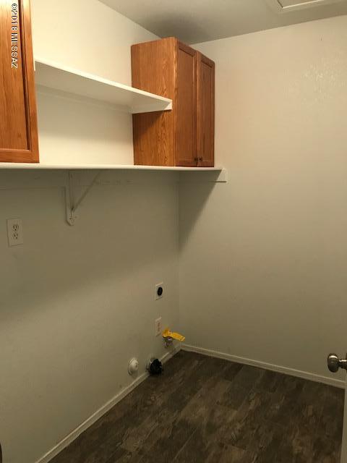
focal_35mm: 28
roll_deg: +0.3
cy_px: 232
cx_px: 174
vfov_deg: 63.4
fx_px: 374
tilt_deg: -9.1
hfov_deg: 49.7
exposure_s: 1/17
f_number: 1.8
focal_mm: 3.99
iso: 40
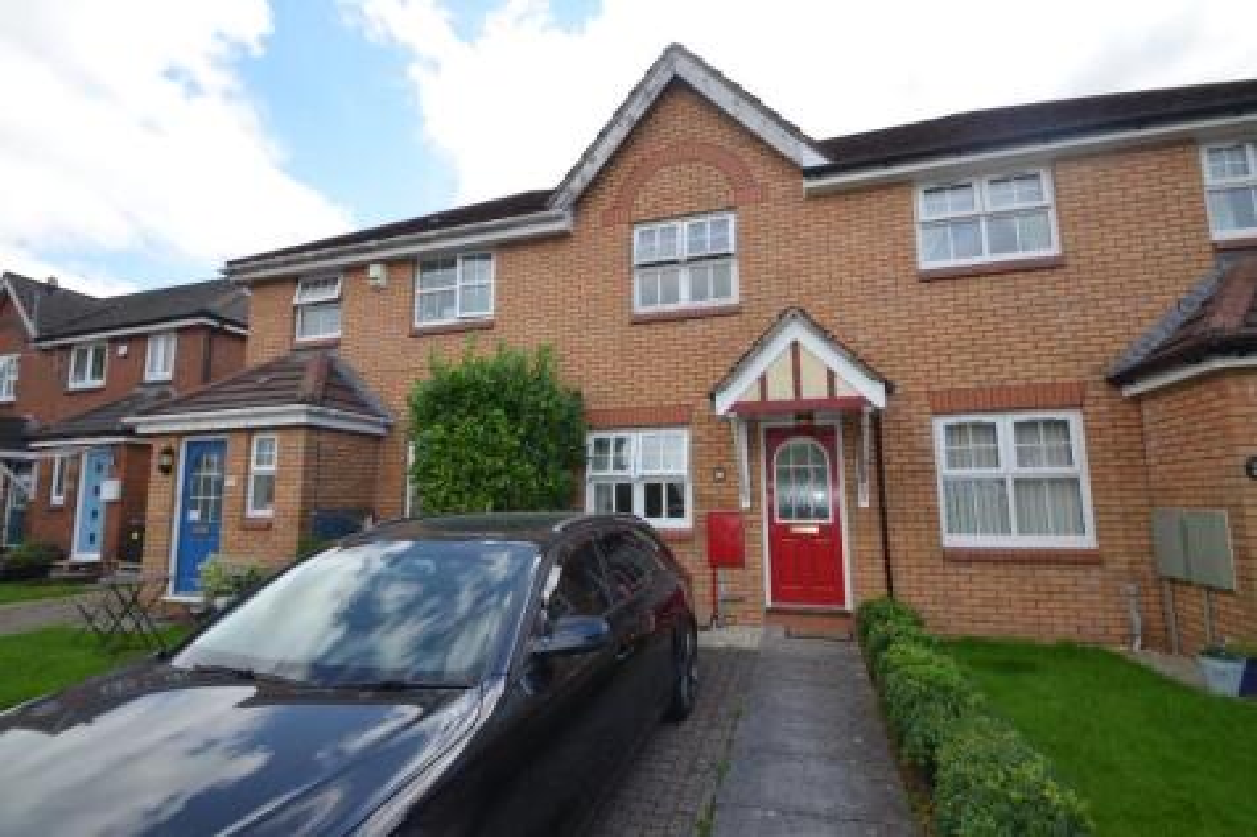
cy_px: 418
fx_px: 524
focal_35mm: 15
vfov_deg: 77.3
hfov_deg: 100.4
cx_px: 628
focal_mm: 10
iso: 100
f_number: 5.6
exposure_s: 1/200
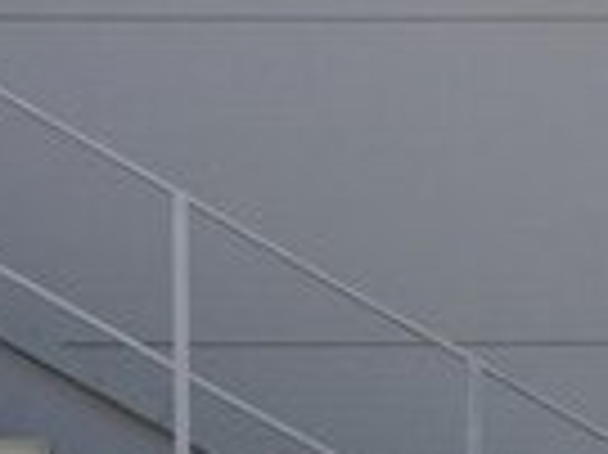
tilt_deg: -7.2
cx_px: 234
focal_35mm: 142
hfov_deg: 13.9
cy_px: 1059
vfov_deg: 9.4
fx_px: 2492
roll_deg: -0.1
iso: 32
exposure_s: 1/2083
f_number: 2.2
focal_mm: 4.15
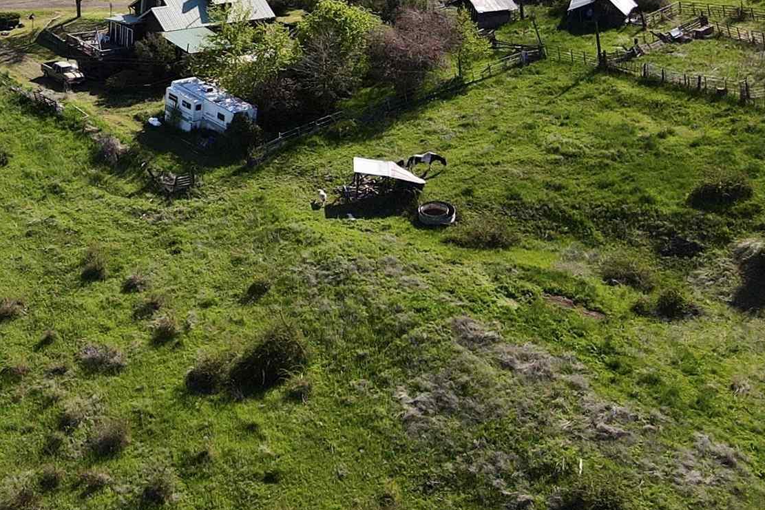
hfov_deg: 25.8
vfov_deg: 19.1
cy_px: -11
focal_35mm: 69
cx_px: -177
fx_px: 1466
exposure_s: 1/800
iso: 100
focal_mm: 4.5
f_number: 2.8
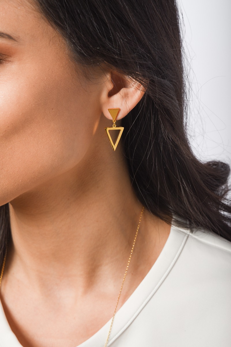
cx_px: 116
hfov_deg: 11.4
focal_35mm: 120
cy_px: 174
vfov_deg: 17.1
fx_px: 1154
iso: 400
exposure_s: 1/125
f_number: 13
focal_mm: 120
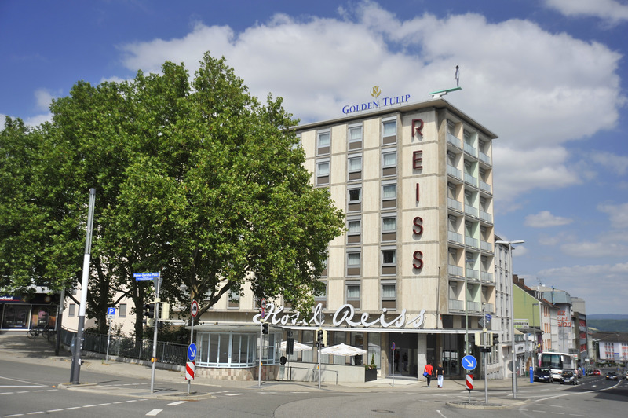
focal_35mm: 35
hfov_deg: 54.5
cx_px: 314
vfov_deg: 37.8
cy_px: 209
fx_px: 610
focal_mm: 35
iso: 200
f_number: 4.5
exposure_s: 1/1000
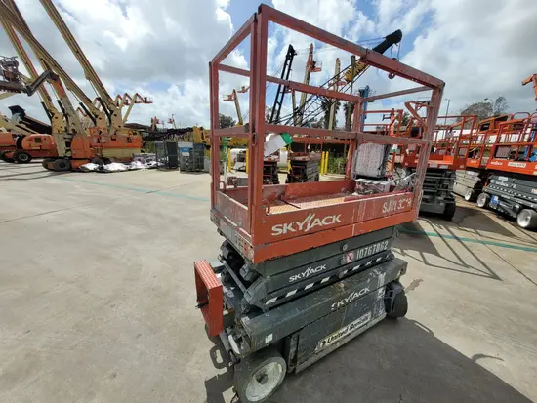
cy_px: 202
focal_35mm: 13
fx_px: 202
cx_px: 268
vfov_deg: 90.0
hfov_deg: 106.2
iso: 40
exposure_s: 1/2701
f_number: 2.2
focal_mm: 1.74
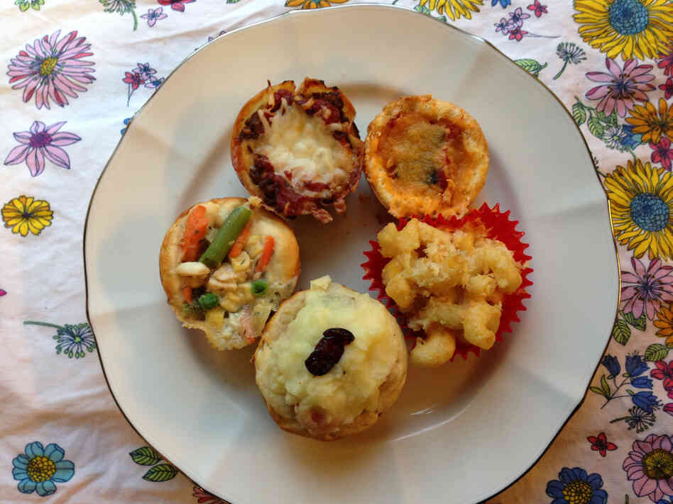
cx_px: 336
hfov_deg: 55.4
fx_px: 642
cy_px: 252
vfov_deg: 42.9
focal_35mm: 33
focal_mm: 4.13
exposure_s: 1/20
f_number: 2.4
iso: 100
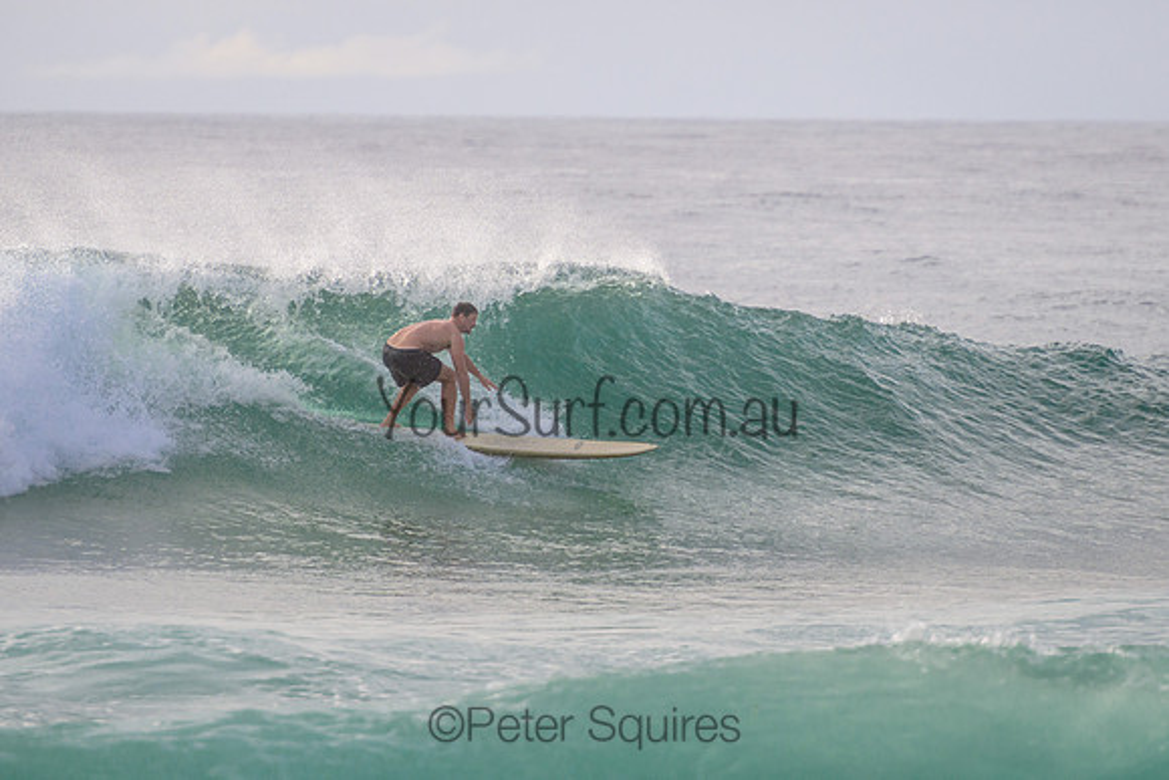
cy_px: 244
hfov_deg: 3.7
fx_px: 17869
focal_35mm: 550
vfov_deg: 2.5
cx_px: 778
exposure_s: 1/2000
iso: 360
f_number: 5.6
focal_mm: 400
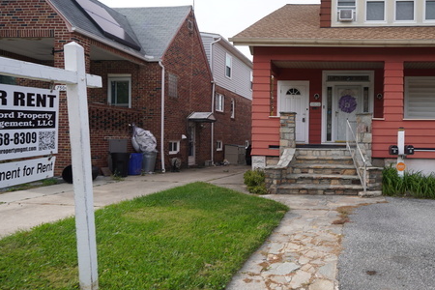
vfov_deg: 51.3
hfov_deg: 66.9
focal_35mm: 25
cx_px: 328
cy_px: 148
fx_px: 302
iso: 100
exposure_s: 1/400
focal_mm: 10
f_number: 4
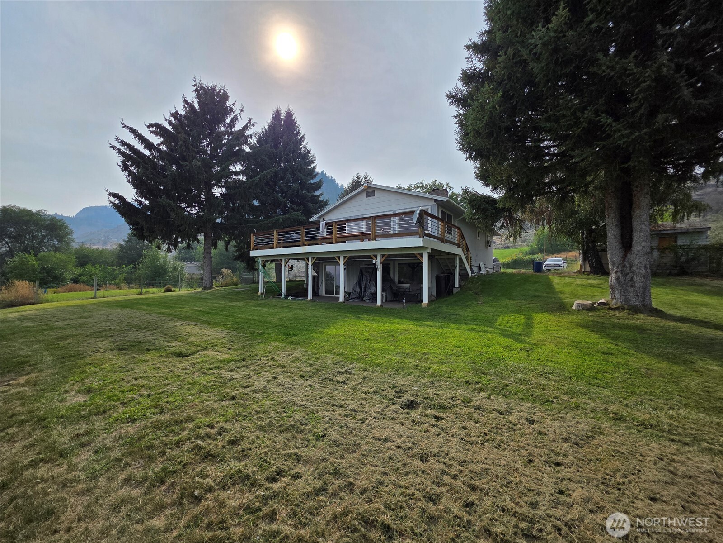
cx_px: 362
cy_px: 272
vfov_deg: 89.9
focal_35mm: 13
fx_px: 272
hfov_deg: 106.2
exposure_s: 1/3873
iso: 40
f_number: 1.9
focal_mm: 2.2
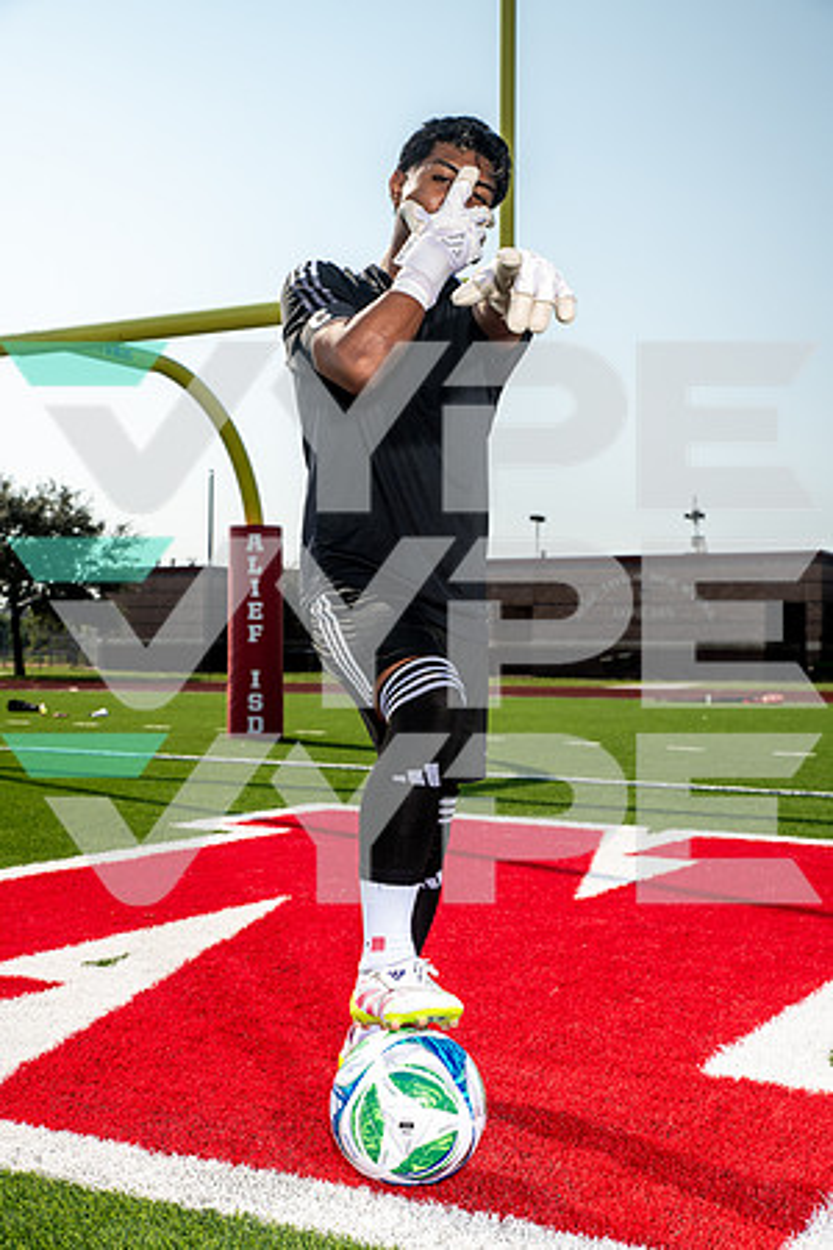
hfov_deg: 29.2
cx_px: 416
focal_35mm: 46
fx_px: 1596
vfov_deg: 42.7
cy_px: 625
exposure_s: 1/400
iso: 100
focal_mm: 46
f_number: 6.3
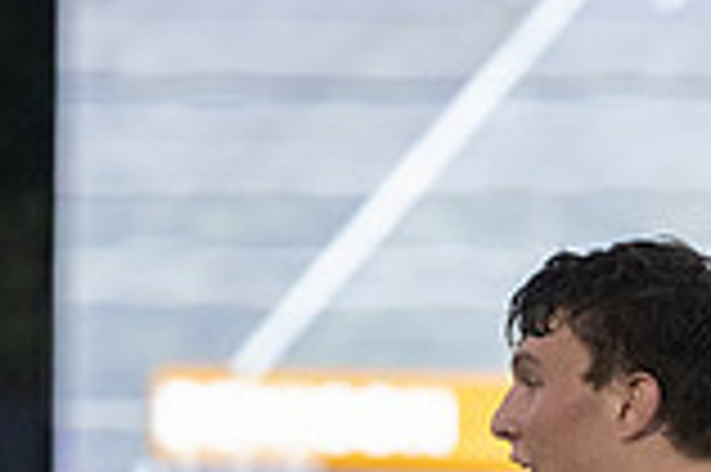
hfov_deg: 2.3
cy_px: 825
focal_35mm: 885
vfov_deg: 1.5
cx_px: 432
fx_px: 17460
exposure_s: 1/1000
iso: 8000
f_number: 5.6
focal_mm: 241
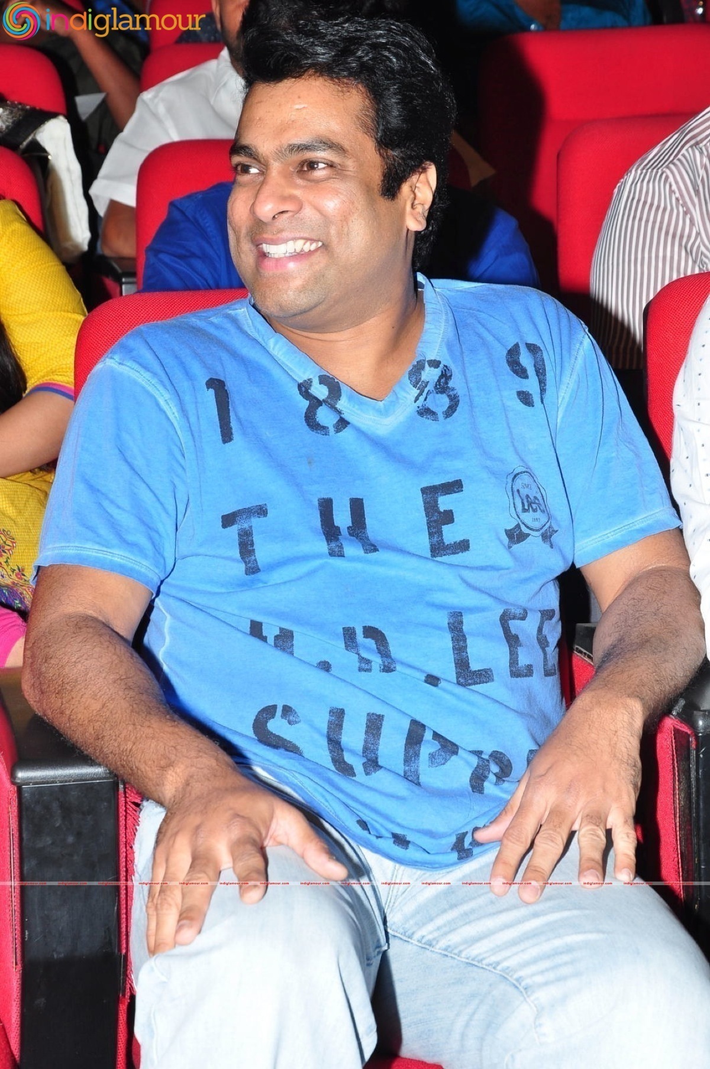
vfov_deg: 23.4
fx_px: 2581
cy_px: 534
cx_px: 355
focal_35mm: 87
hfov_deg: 15.7
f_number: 10
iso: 400
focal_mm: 58
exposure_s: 1/125
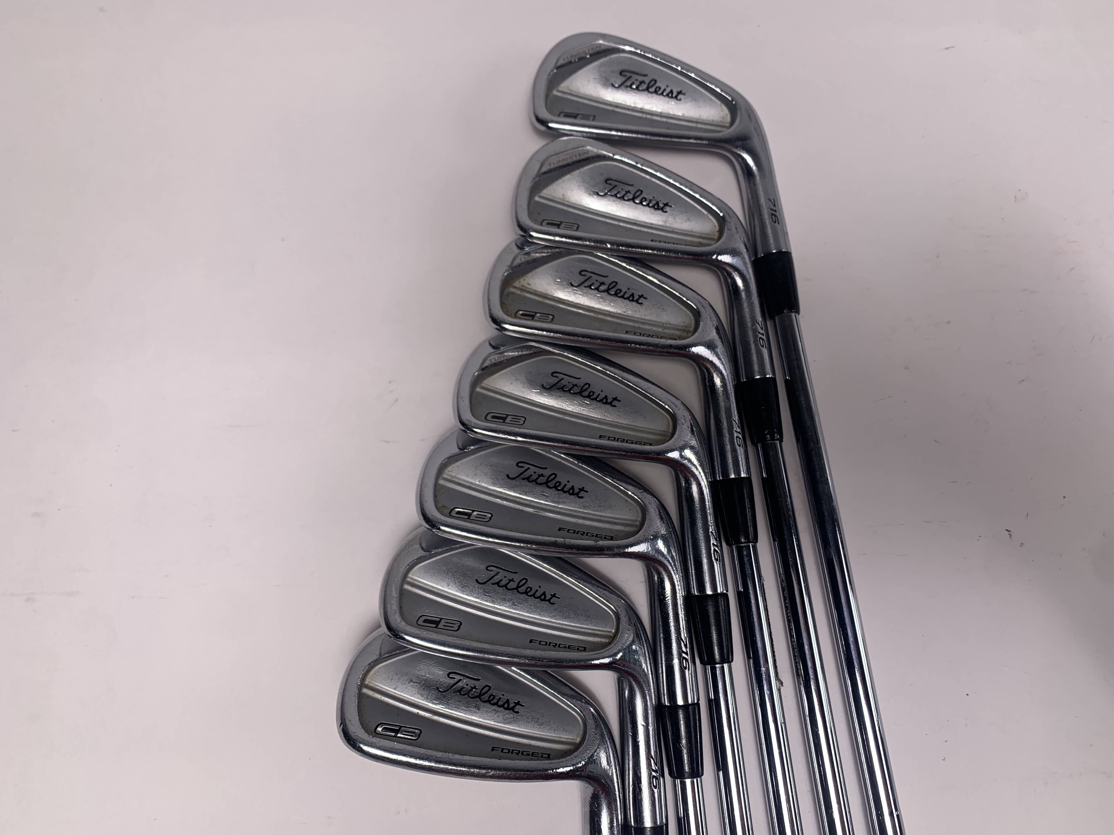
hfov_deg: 67.3
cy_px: 418
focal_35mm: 26
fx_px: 837
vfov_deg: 53.1
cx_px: 557
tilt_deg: -76.7
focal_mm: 4.25
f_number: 1.8
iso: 25
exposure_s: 1/181
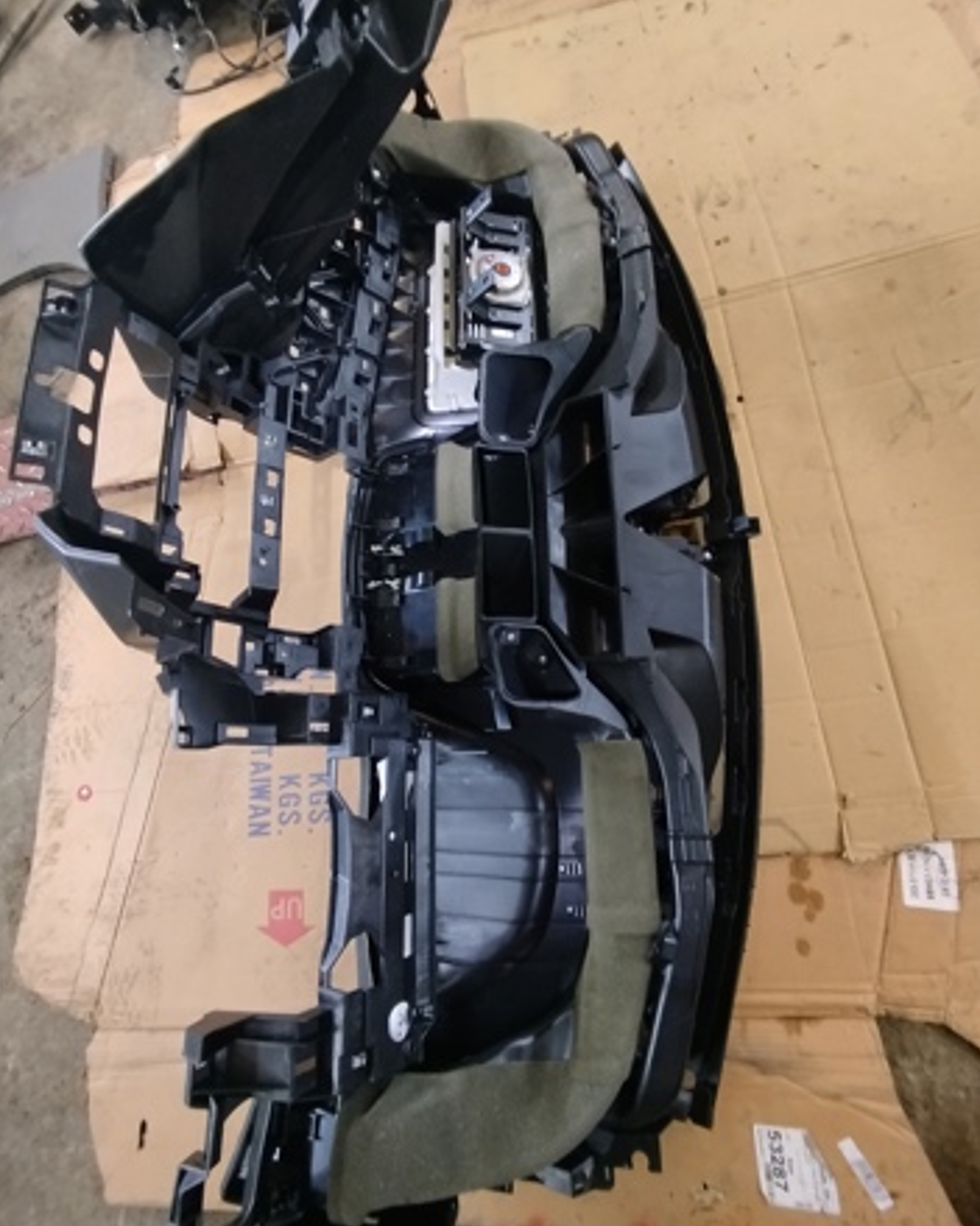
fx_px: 580
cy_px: 606
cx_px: 484
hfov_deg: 80.4
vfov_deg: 93.1
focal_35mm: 16
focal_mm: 1.65
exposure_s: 1/20
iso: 200
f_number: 2.2
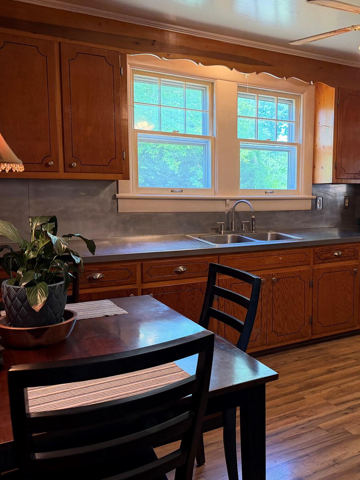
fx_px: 458
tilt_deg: -7.1
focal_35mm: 33
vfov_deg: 55.3
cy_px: 233
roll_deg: -0.9
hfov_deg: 41.7
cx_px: 270
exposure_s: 1/60
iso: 250
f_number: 1.78
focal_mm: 6.76
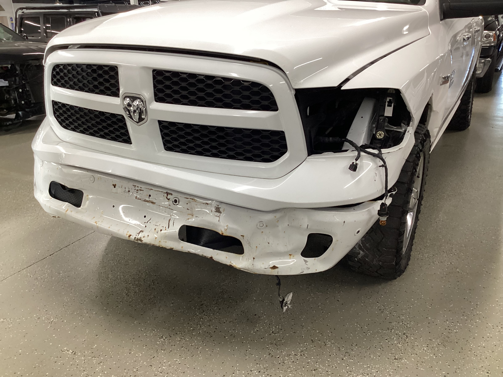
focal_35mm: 31
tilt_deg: -21.3
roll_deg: +1.8
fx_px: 450
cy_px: 188
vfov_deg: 45.4
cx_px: 252
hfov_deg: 58.4
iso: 160
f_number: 2.4
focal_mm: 3.3
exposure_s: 1/60
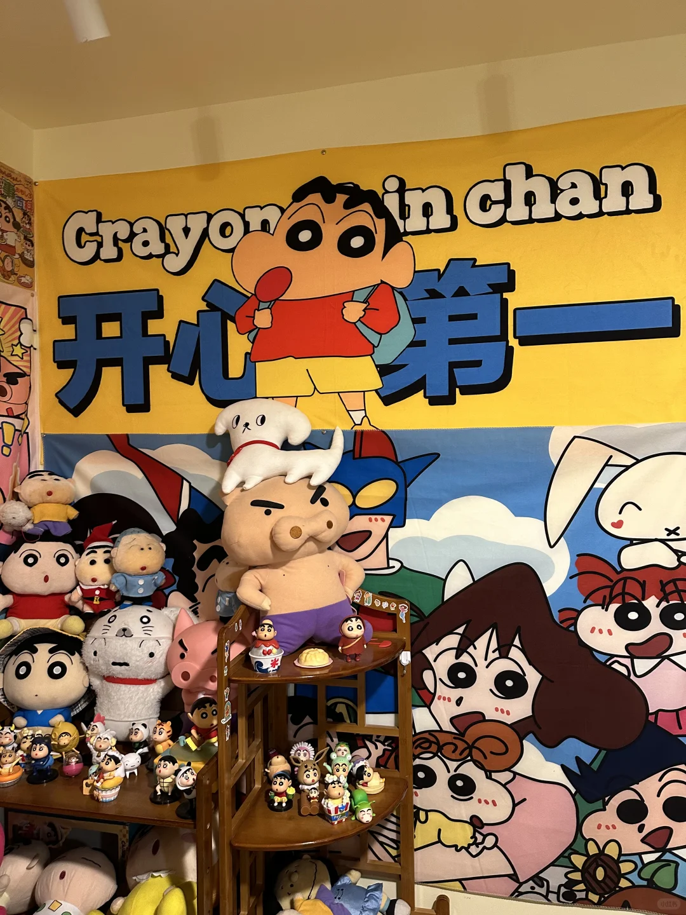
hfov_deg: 56.8
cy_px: 458
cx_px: 343
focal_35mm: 24
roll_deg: +0.3
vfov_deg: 71.6
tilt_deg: -0.5
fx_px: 634
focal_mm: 6.86
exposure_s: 1/50
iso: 320
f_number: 1.78
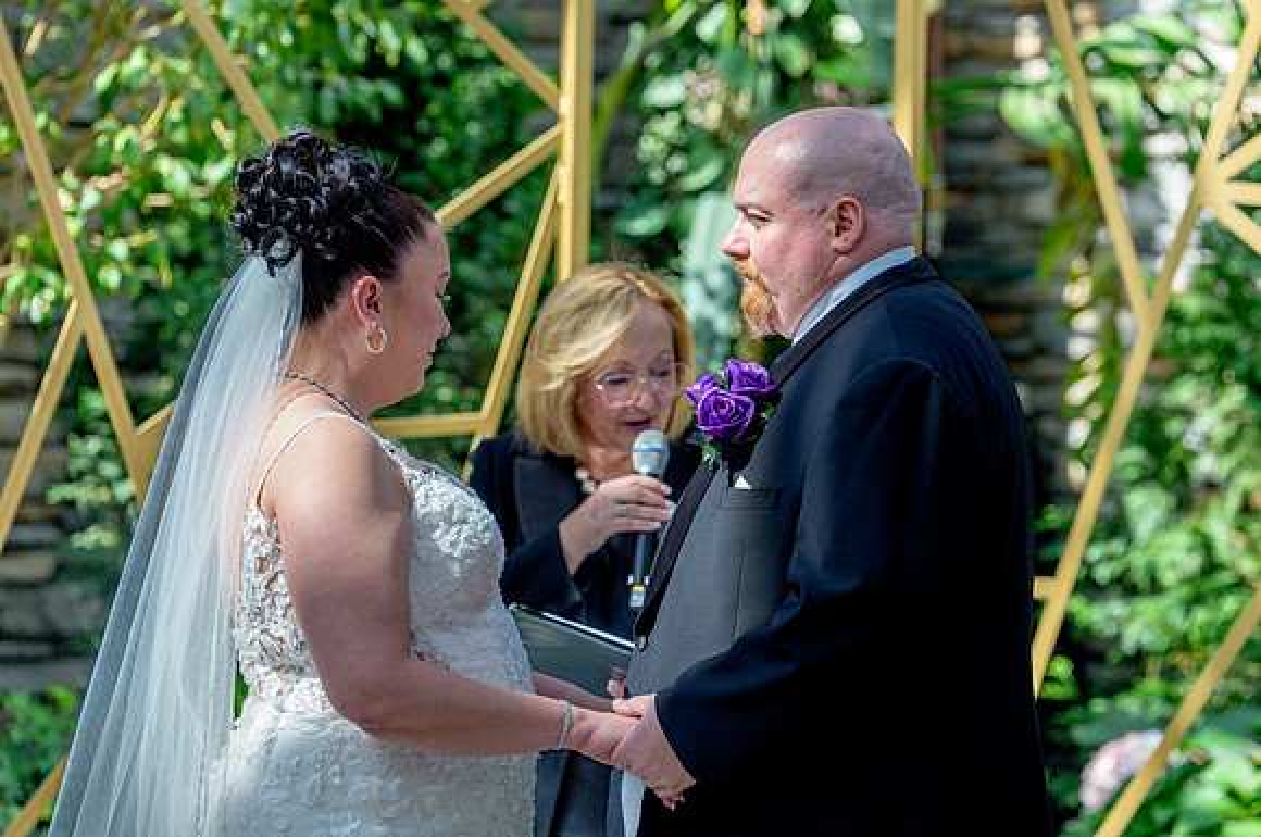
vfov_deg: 8.2
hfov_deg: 12.4
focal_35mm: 166
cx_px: 699
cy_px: 372
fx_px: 5823
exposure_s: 1/3200
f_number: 3.2
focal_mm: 150
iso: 640
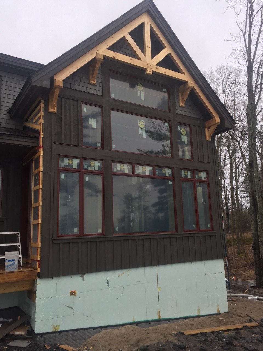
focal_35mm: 29
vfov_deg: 61.7
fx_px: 294
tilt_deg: +10.2
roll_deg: +0.9
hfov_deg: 48.2
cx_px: 132
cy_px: 176
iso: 32
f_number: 2.2
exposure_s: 1/148
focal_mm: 4.15
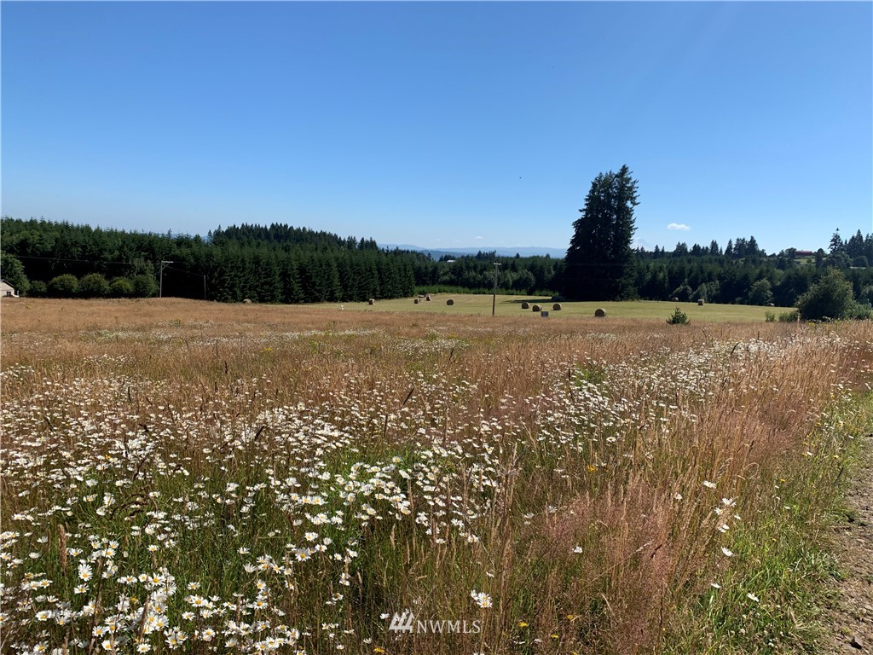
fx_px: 656
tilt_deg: -4.8
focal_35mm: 26
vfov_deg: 53.1
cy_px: 328
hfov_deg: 67.3
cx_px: 436
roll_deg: -3.9
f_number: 1.8
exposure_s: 1/2611
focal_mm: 4.25
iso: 25
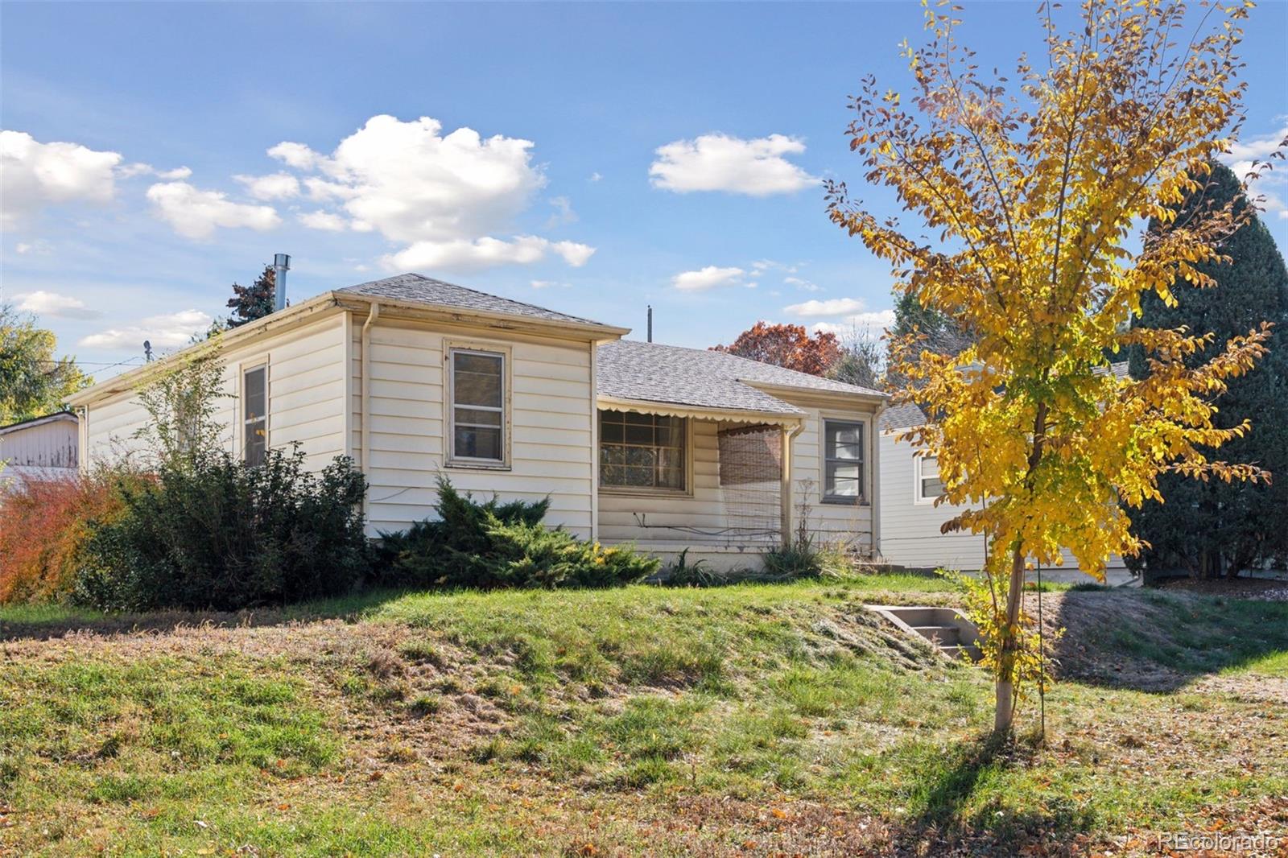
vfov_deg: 33.4
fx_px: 1431
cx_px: 644
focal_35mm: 40
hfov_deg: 48.5
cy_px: 429
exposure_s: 1/500
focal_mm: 40
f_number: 9
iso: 400
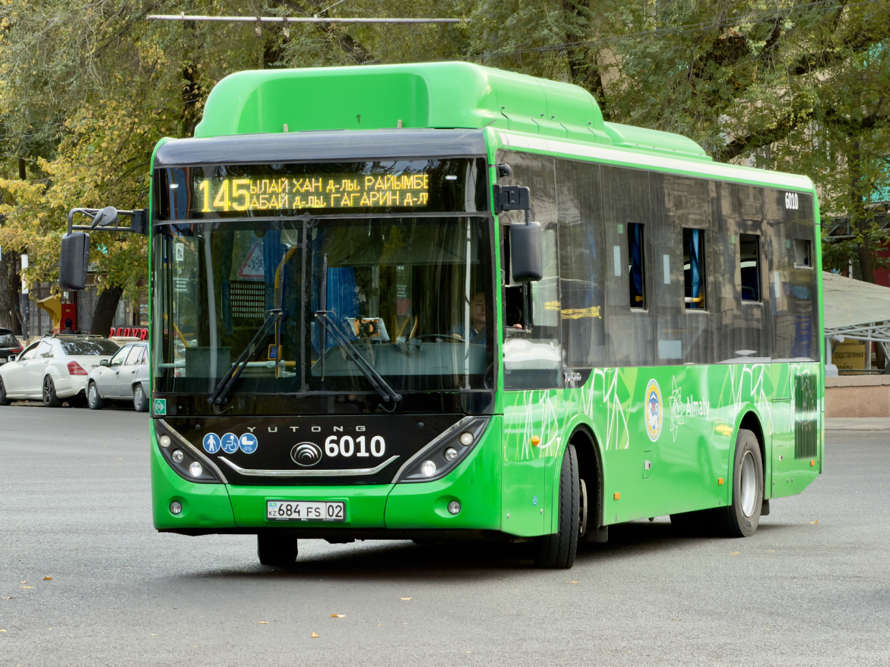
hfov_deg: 19.6
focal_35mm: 100
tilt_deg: -1.2
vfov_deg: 14.8
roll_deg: +0.7
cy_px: 334
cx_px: 445
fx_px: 2571
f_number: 2.8
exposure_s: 1/138
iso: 40
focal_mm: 16.89
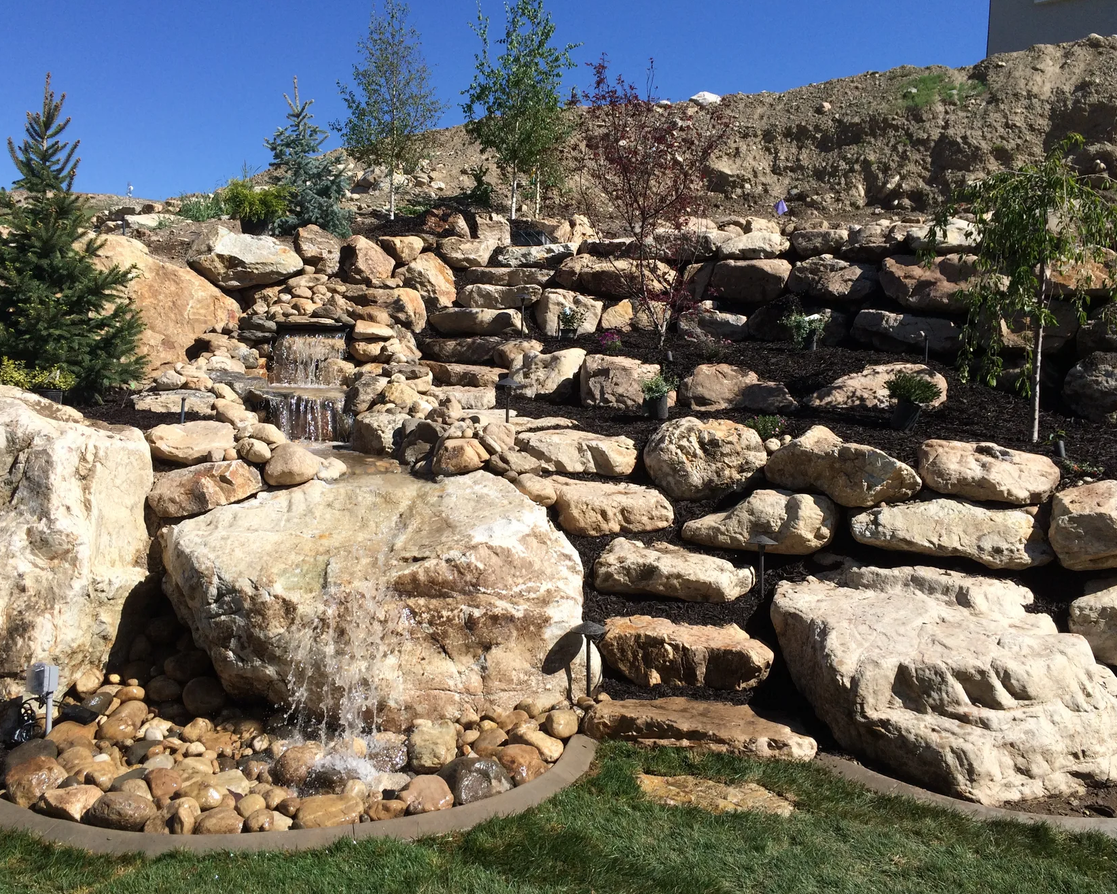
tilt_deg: -4.7
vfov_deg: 47.1
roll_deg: -2.6
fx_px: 1025
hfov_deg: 57.2
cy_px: 442
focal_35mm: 31
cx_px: 556
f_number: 2.2
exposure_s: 1/2564
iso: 32
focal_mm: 4.15
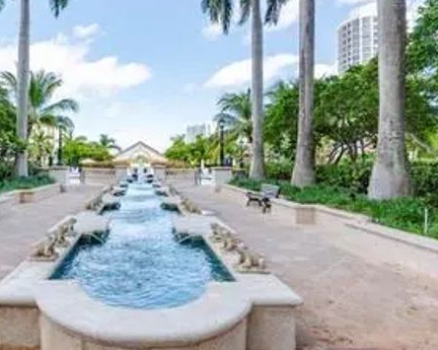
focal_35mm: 23
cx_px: 139
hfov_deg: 70.1
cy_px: 167
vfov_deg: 60.8
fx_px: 298
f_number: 8
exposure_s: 1/400
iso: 200
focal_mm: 17
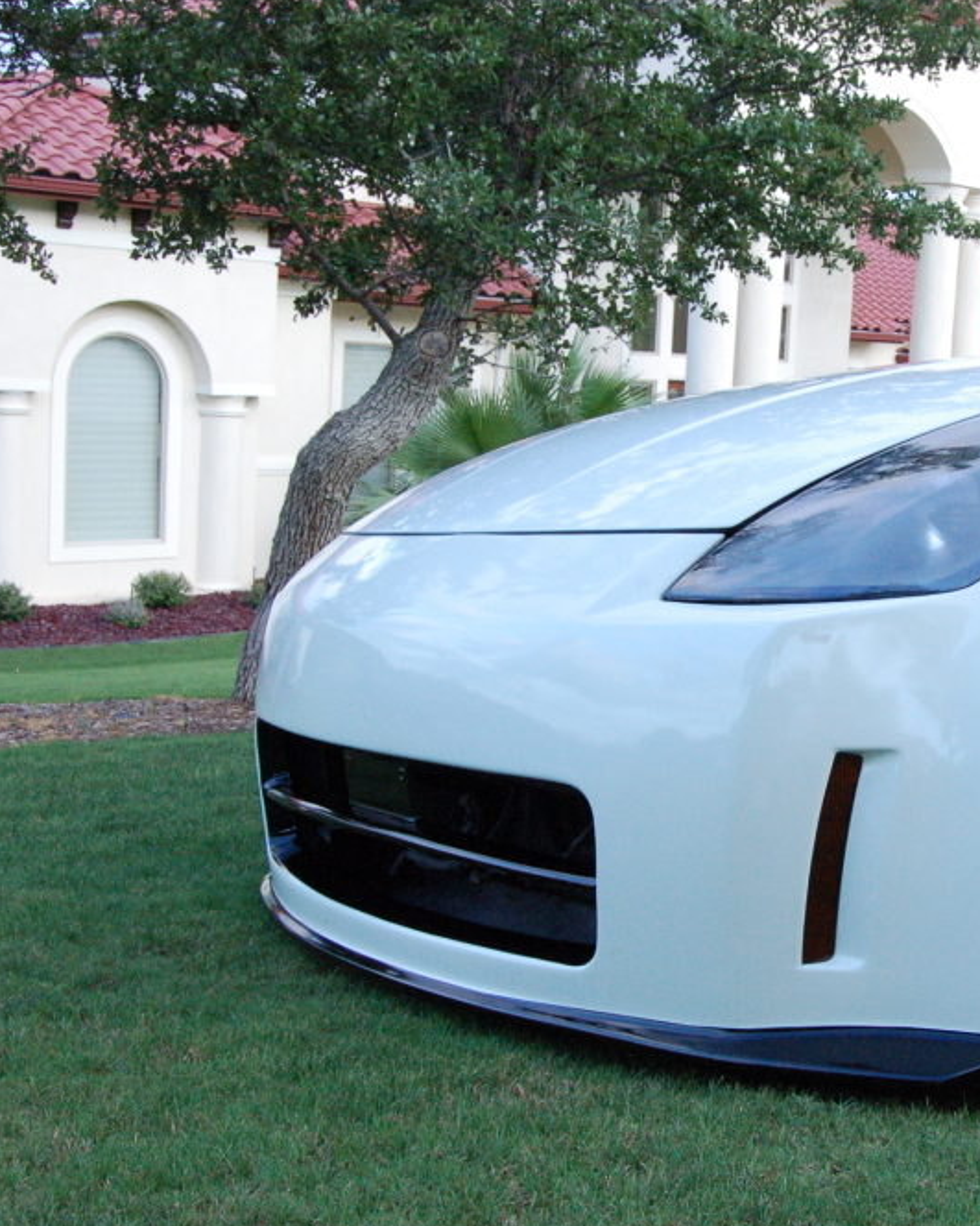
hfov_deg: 28.1
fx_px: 1886
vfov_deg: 36.0
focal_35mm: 52
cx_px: 880
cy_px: 621
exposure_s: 1/100
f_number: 13
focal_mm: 24
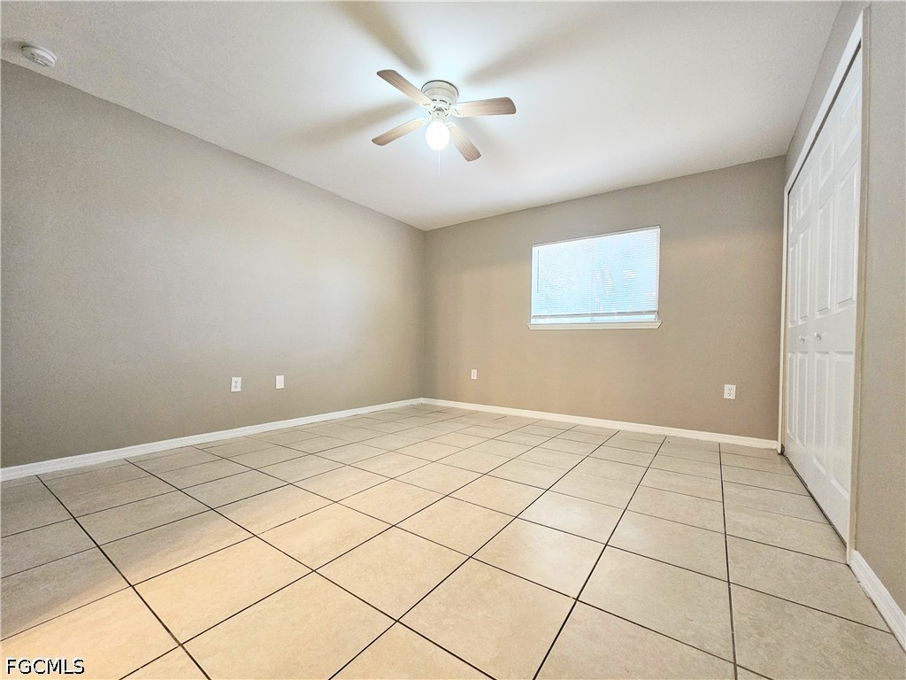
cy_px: 340
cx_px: 453
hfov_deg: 106.2
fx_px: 340
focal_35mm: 13
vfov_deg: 89.9
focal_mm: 2.2
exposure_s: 1/40
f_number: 2.2
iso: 320
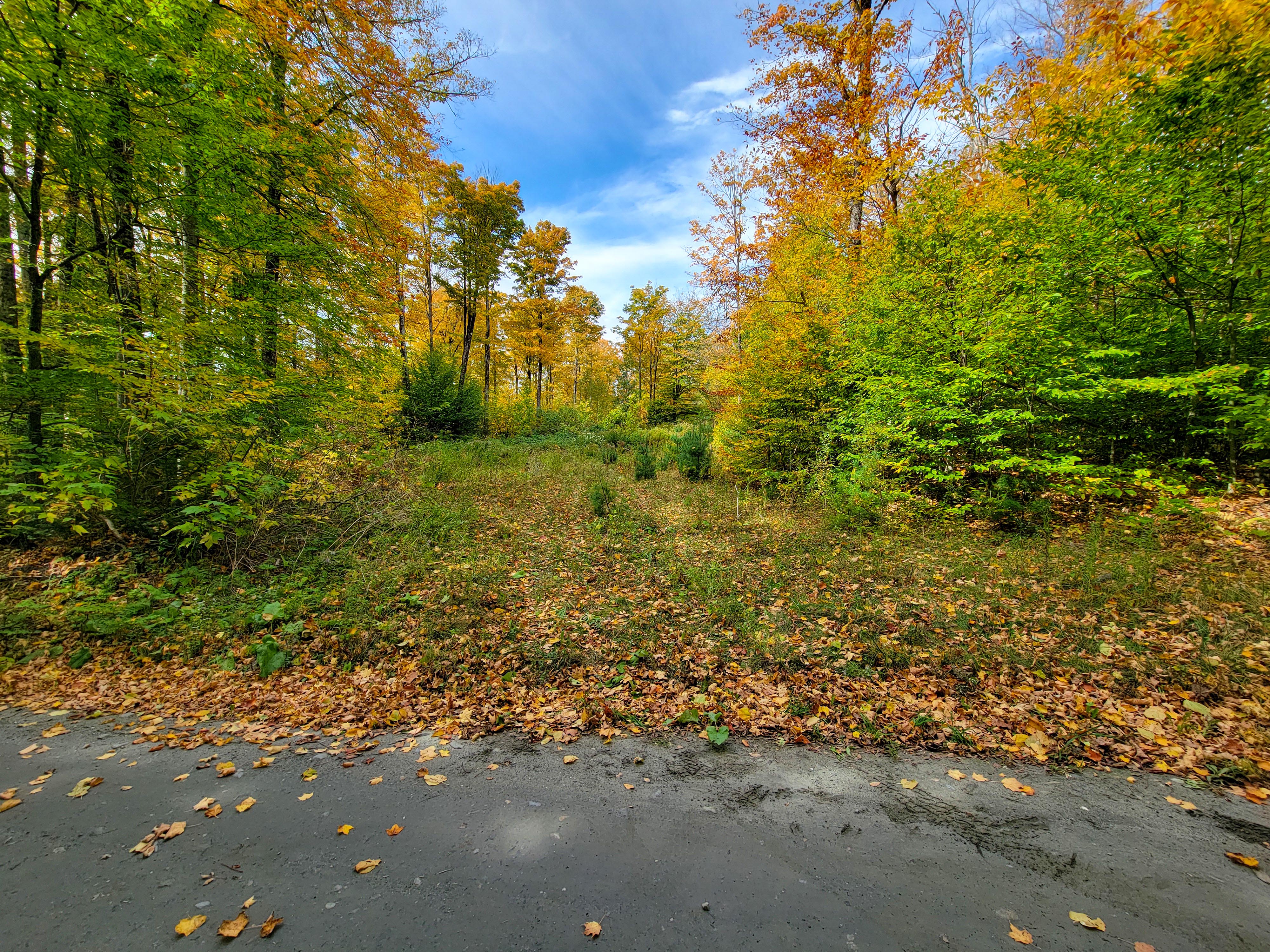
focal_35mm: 13
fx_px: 477
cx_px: 635
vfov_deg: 89.9
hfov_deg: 106.2
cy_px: 476
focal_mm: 2.2
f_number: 2.2
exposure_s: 1/500
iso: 50
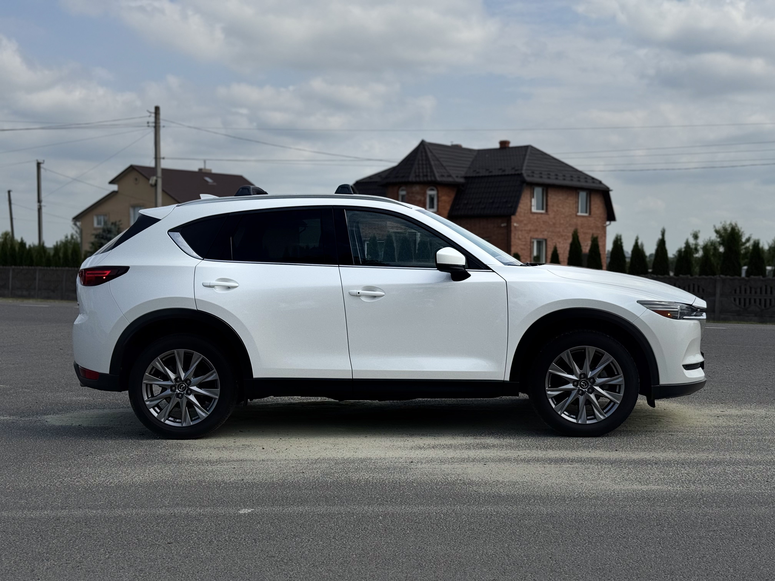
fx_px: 1075
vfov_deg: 30.3
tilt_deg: -1.5
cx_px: 388
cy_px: 290
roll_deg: -0.2
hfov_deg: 39.7
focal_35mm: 48
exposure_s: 1/12500
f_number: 1.78
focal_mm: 6.76
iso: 80
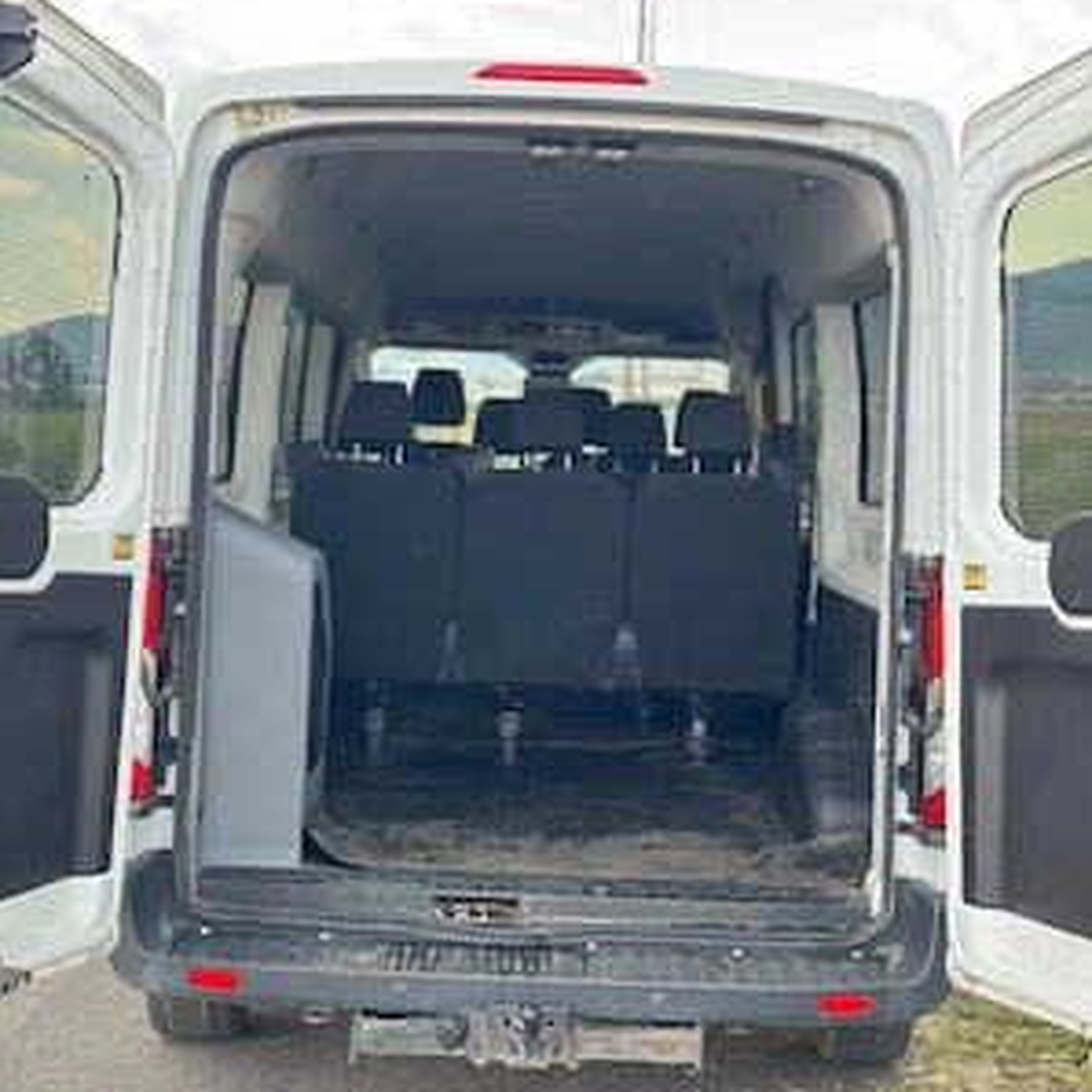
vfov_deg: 30.0
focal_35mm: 57
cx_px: 546
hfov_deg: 30.0
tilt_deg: +0.2
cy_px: 443
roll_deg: -0.1
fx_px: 2034
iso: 80
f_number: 1.78
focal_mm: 6.76
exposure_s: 1/172
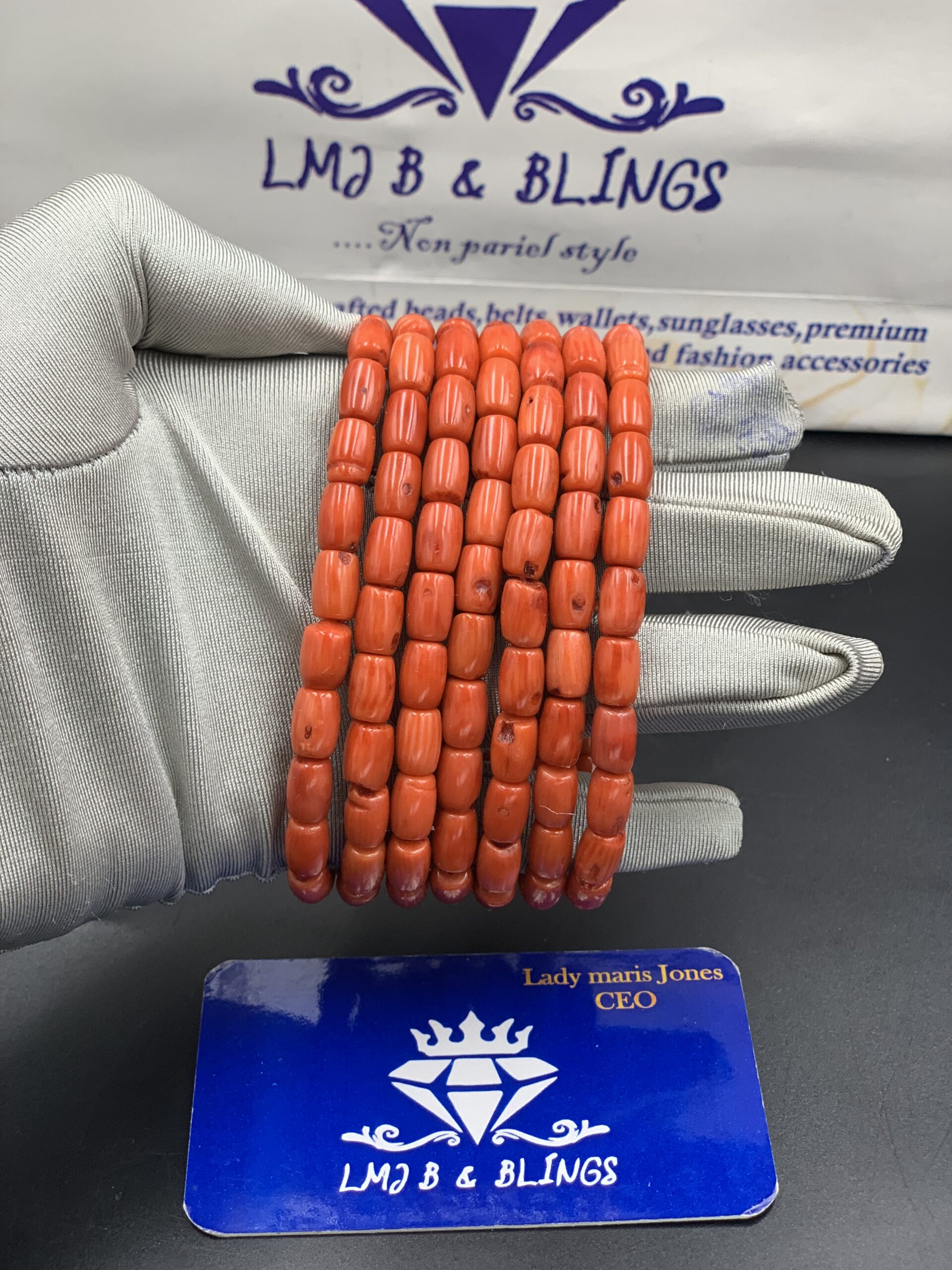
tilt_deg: -41.6
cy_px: 635
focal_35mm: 52
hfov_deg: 28.0
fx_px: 1907
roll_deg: -0.1
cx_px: 476
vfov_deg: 36.8
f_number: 2.4
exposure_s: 1/100
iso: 50
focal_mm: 6
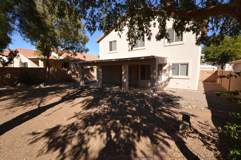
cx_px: 120
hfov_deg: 100.4
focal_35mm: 15
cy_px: 80
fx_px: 100
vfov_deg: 77.2
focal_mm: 10
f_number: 8
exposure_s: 1/200
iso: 100
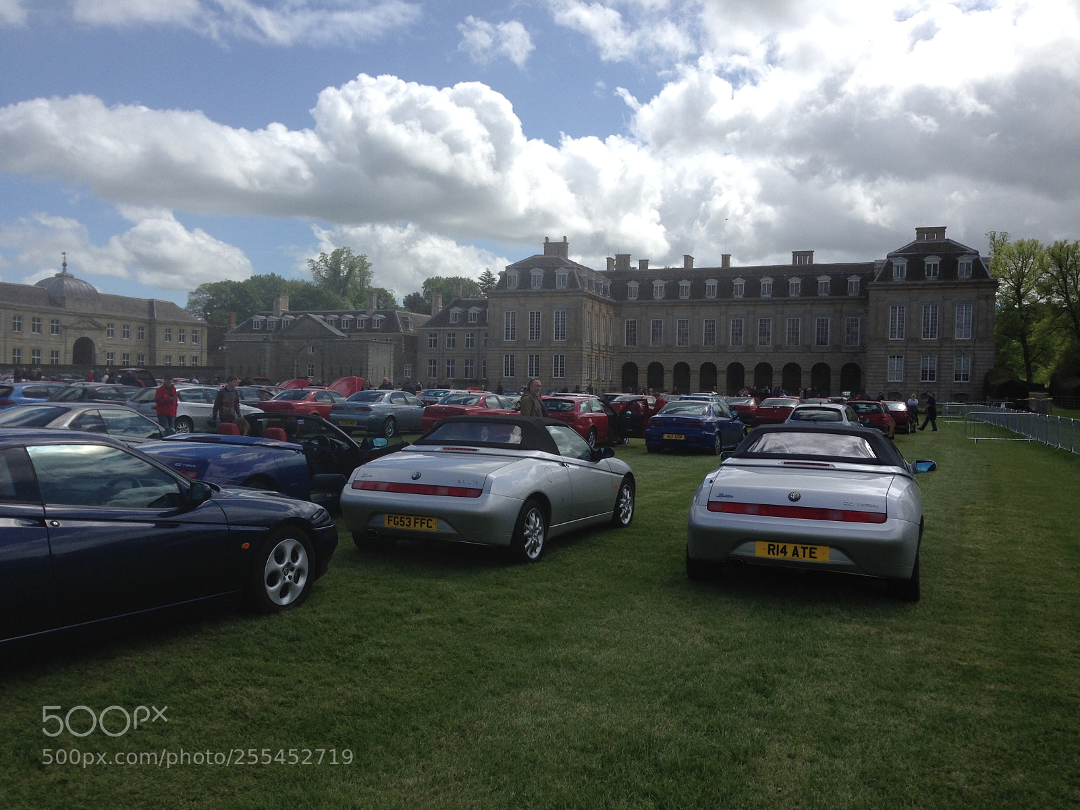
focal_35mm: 33
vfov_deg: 42.9
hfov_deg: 55.4
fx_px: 1030
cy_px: 405
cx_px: 540
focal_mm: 4.12
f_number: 2.4
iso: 50
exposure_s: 1/2262
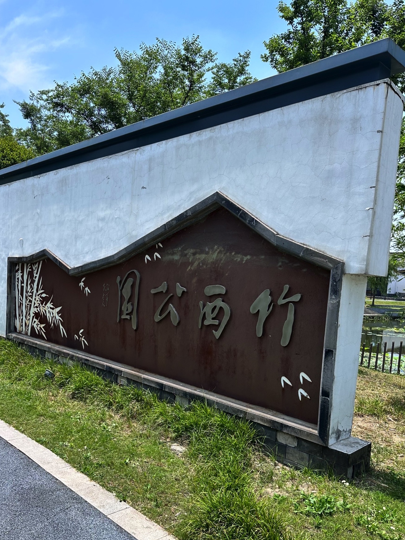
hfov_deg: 49.6
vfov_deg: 63.0
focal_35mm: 28
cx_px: 178
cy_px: 315
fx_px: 437
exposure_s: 1/3472
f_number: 1.78
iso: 80
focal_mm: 6.86
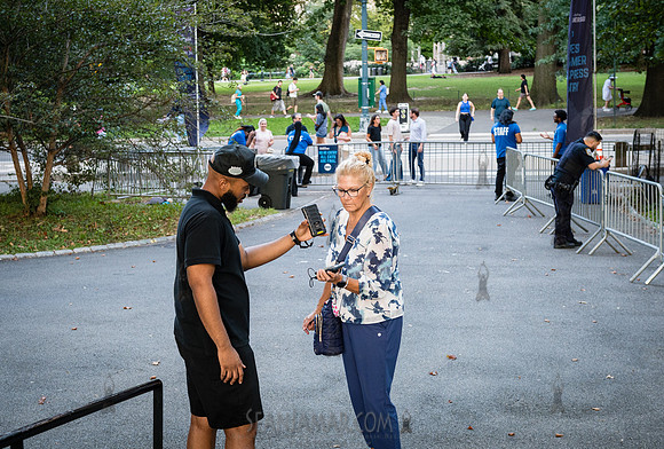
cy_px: 202
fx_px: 1061
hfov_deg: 34.7
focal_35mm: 57
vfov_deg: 23.9
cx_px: 291
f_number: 4.5
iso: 2000
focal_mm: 44
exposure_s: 1/200
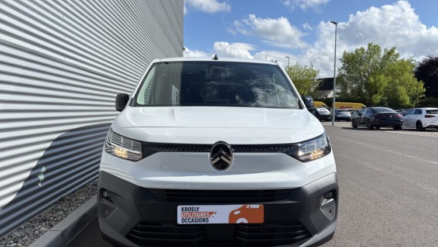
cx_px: 220
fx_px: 337
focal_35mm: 29
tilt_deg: -3.9
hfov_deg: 66.1
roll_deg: -0.8
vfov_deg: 40.2
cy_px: 131
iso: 50
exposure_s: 1/5076
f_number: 1.6
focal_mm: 5.96
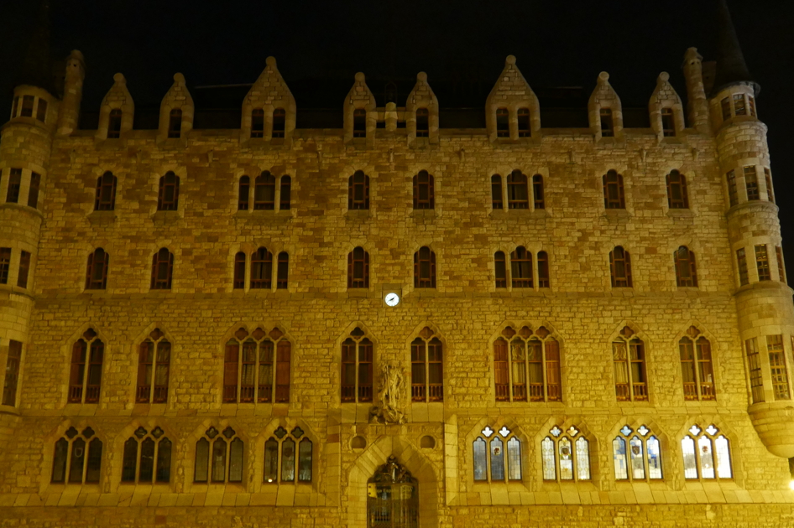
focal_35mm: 38
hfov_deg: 50.7
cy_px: 323
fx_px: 838
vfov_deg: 34.9
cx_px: 398
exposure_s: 1/20
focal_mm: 13.4
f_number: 2.2
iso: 1600
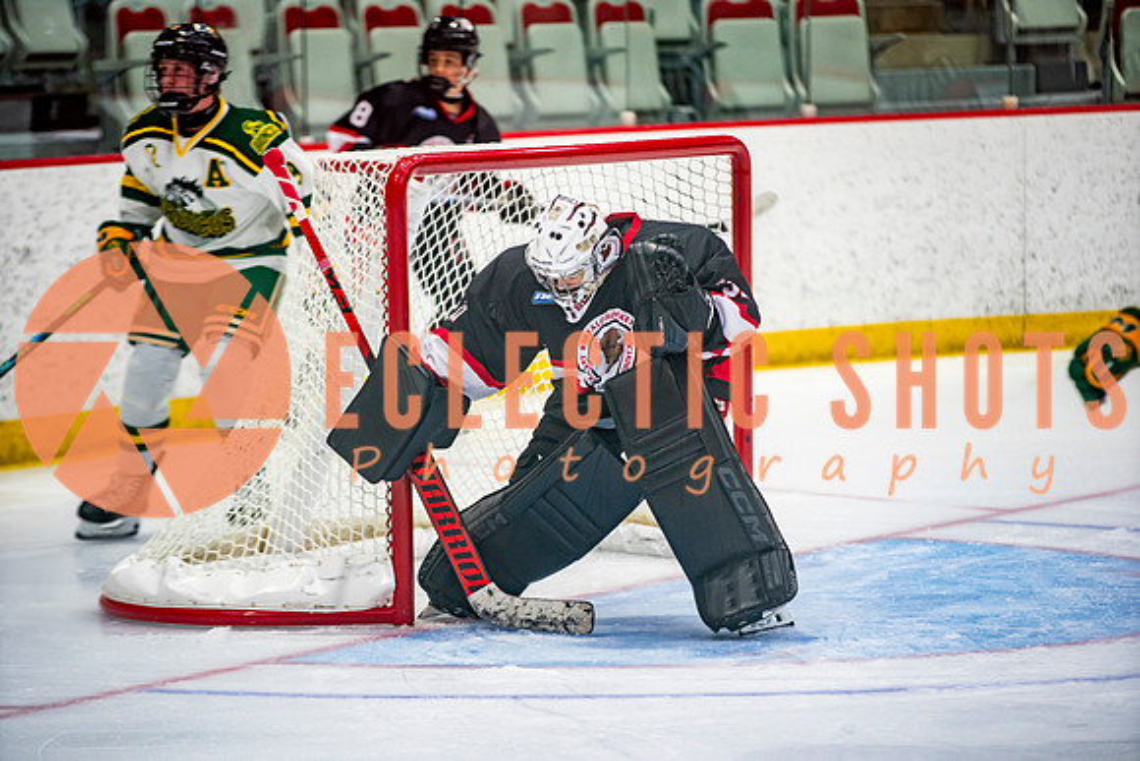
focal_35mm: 200
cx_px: 570
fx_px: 6335
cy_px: 380
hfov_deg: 10.3
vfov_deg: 6.9
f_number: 2.8
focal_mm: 200
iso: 2000
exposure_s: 1/640
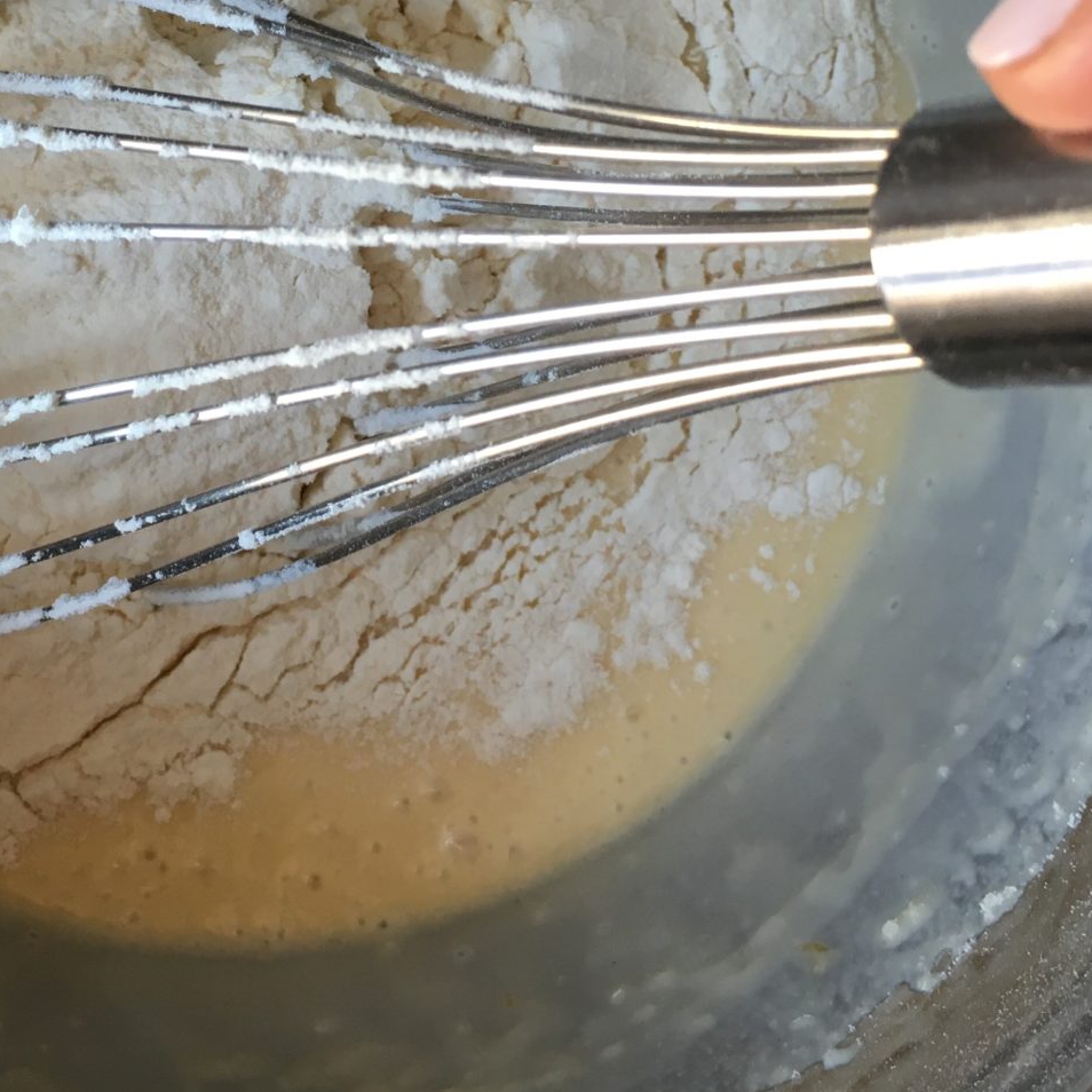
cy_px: 220
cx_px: 398
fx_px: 1963
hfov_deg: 30.9
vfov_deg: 30.3
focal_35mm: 55
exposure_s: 1/33
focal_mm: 4.15
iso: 80
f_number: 2.2
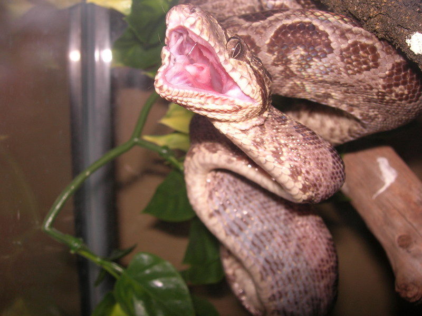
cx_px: 211
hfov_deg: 49.0
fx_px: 463
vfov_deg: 37.7
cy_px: 158
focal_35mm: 38
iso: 64
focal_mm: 7.8
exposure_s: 1/60.1
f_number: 4.8
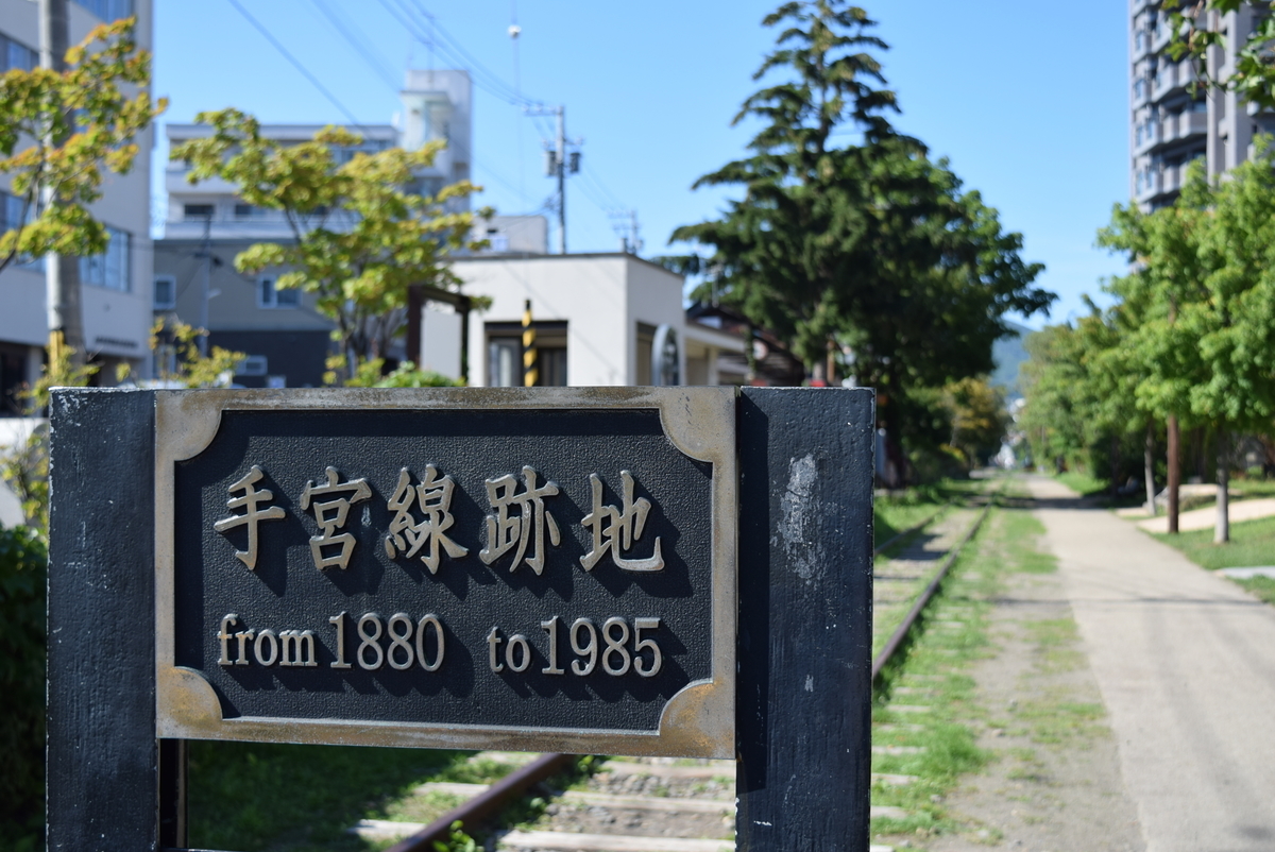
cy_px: 426
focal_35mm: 45
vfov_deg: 29.9
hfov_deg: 43.6
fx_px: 1595
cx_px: 638
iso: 100
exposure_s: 1/400
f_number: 5.6
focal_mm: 30
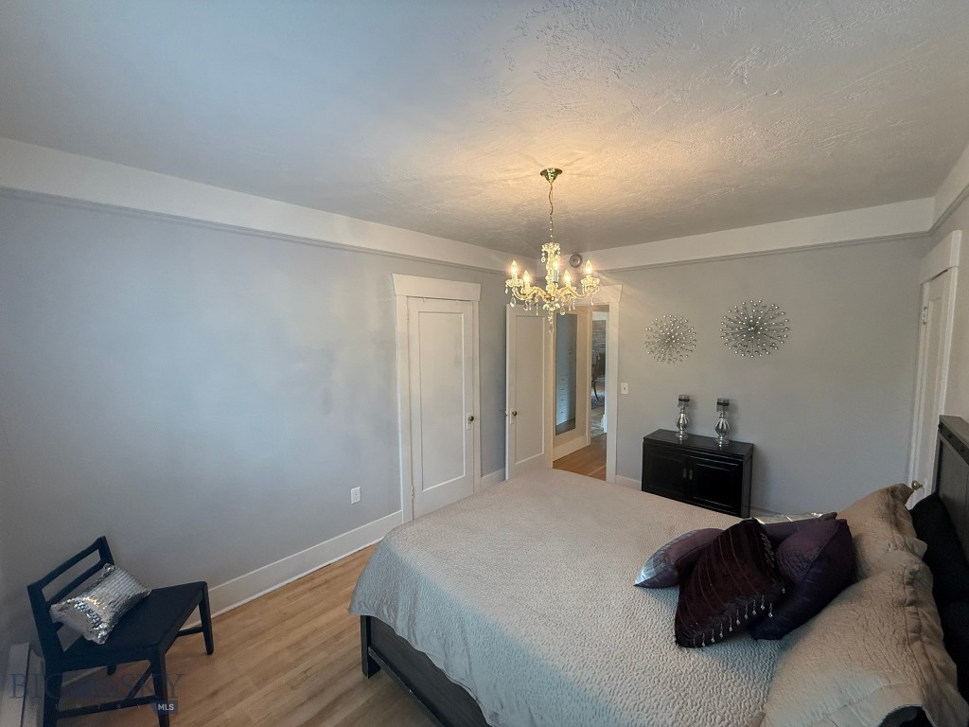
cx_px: 484
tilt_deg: -3.9
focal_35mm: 14
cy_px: 364
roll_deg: +0.8
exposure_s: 1/120
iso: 320
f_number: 2.2
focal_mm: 2.22
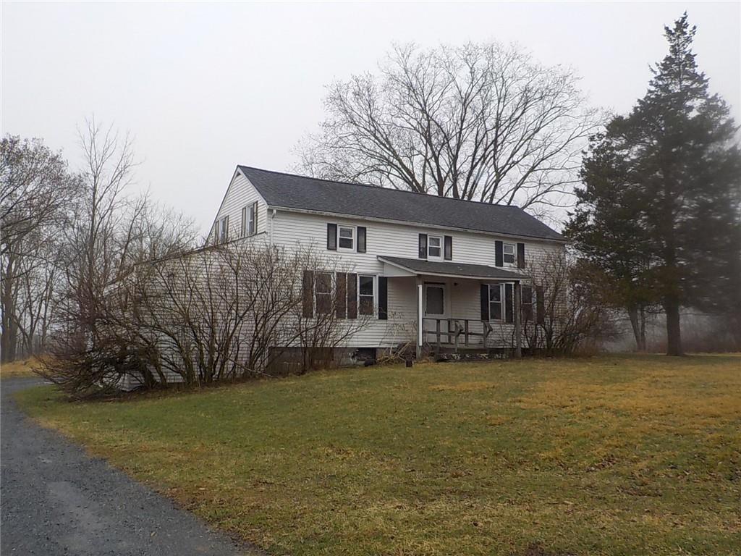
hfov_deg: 60.0
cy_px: 278
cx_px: 370
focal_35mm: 30
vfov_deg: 46.8
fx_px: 642
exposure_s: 1/200
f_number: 3.3
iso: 125
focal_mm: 4.1
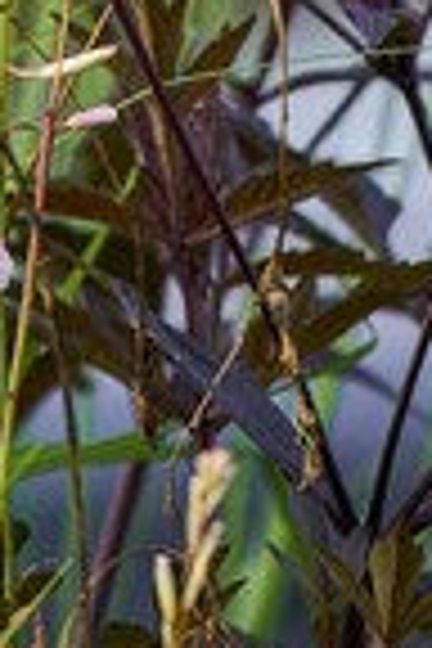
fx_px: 21598
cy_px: -1269
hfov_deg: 1.1
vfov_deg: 1.7
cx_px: 270
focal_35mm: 1200
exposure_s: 1/500
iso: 100
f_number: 2.8
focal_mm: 180
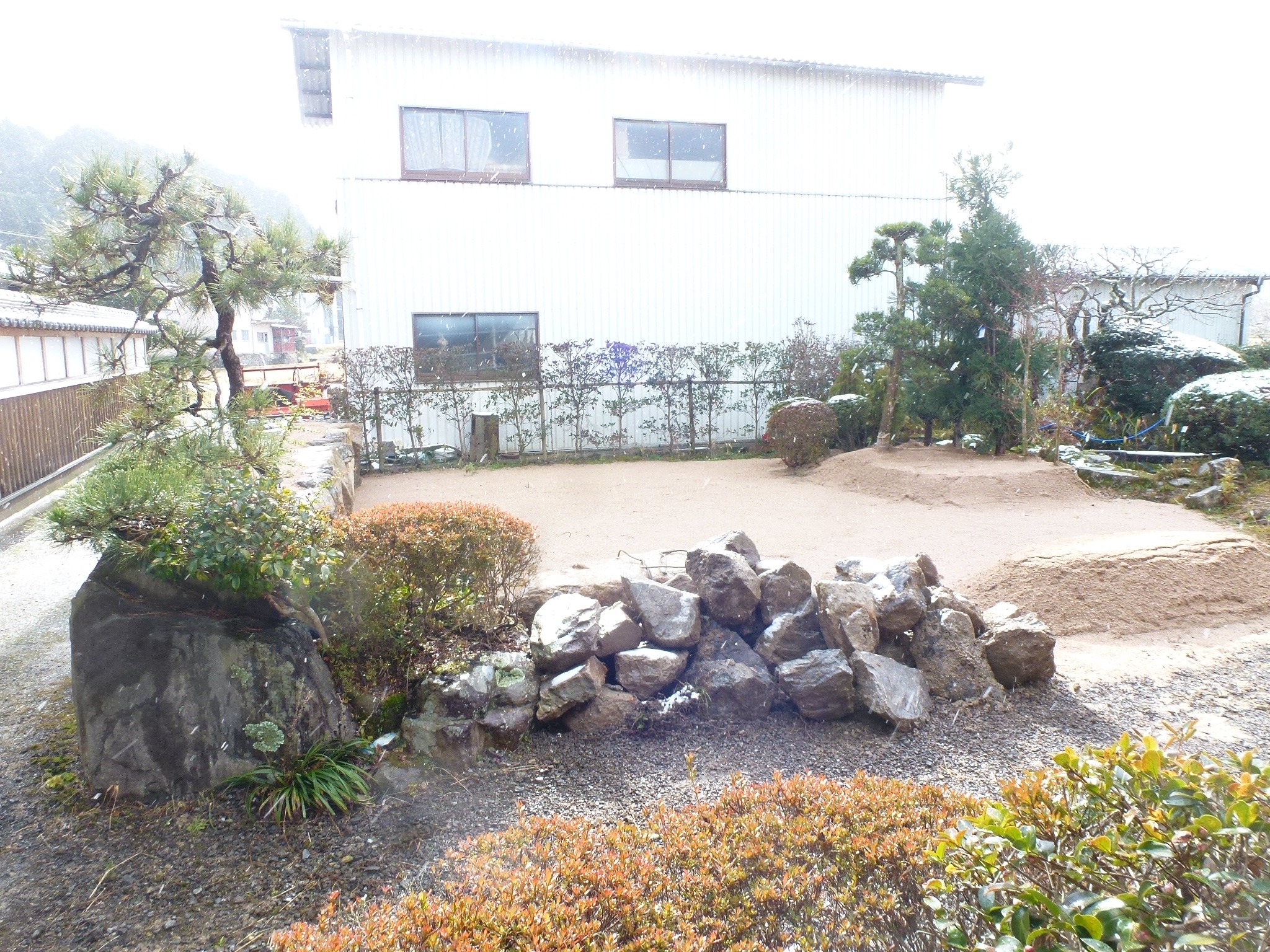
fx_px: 881
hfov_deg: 71.6
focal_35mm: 24
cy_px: 476
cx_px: 635
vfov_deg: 56.8
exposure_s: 1/125
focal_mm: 4.3
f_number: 4
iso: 100
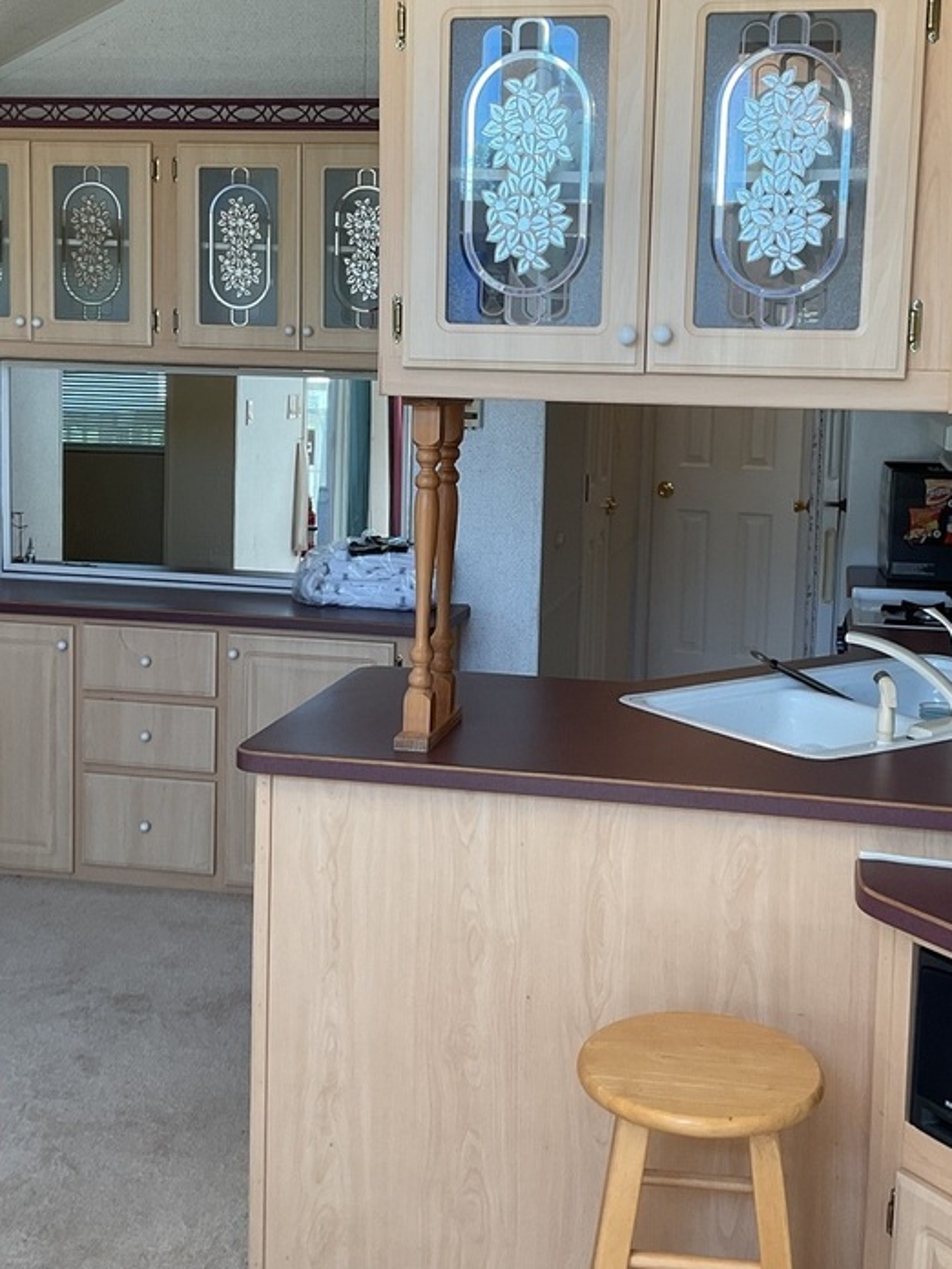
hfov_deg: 32.2
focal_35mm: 45
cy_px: 532
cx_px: 500
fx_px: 1650
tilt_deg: -7.8
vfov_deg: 41.9
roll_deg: -1.3
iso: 50
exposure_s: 1/120
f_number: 1.8
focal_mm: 3
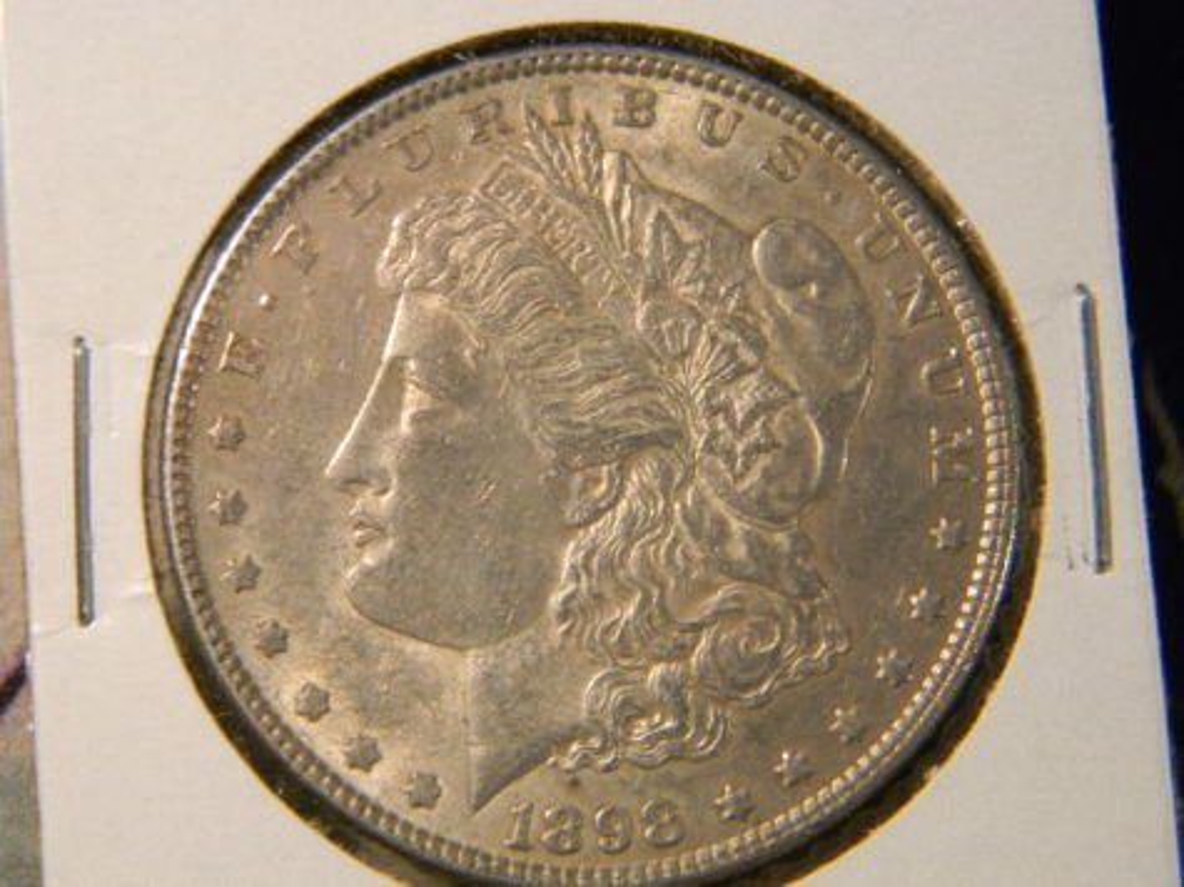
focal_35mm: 83
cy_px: 444
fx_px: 2838
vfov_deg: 17.8
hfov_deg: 23.6
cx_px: 592
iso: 215
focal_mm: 15.1
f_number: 4.5
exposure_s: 1/30
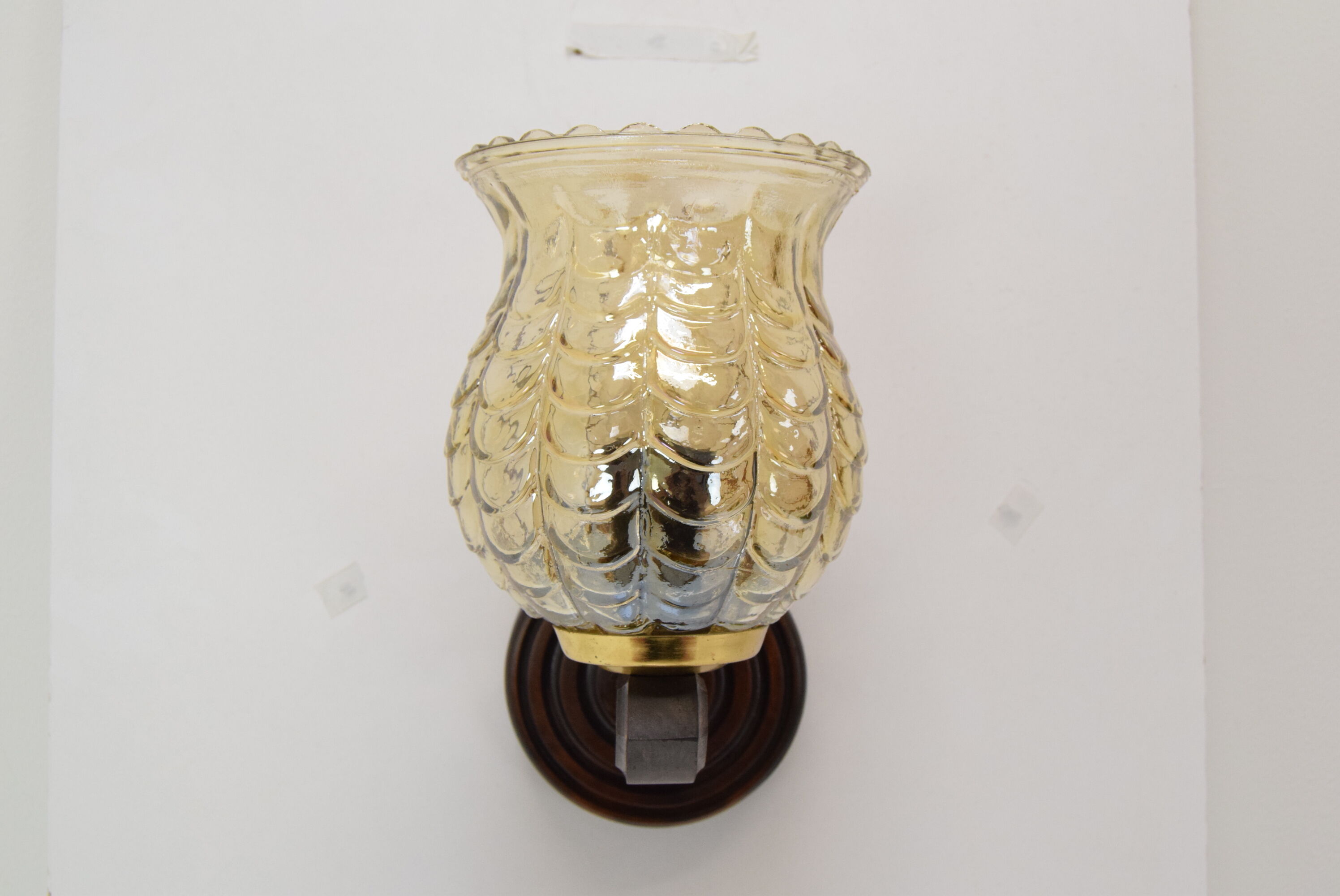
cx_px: 670
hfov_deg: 46.4
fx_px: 1564
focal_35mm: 42
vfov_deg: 31.9
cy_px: 448
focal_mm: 28
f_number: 7.1
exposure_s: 1/200
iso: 1600
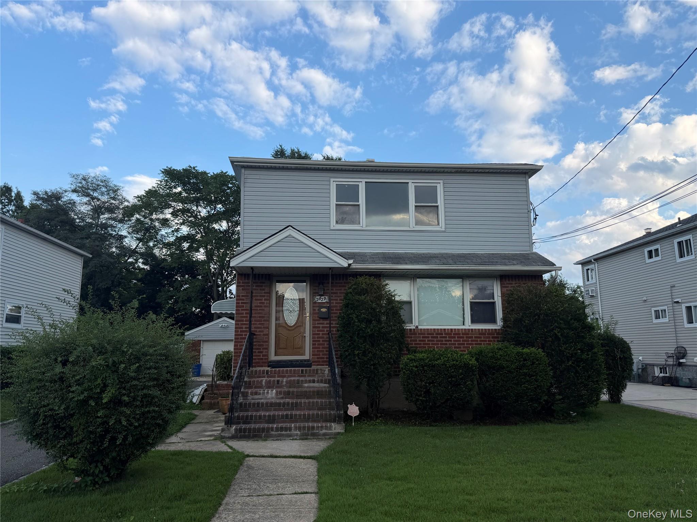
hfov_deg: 71.6
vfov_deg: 56.8
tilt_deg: +9.7
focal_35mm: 24
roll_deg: -0.2
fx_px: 483
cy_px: 261
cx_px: 348
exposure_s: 1/1271
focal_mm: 6.76
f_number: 1.78
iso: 80
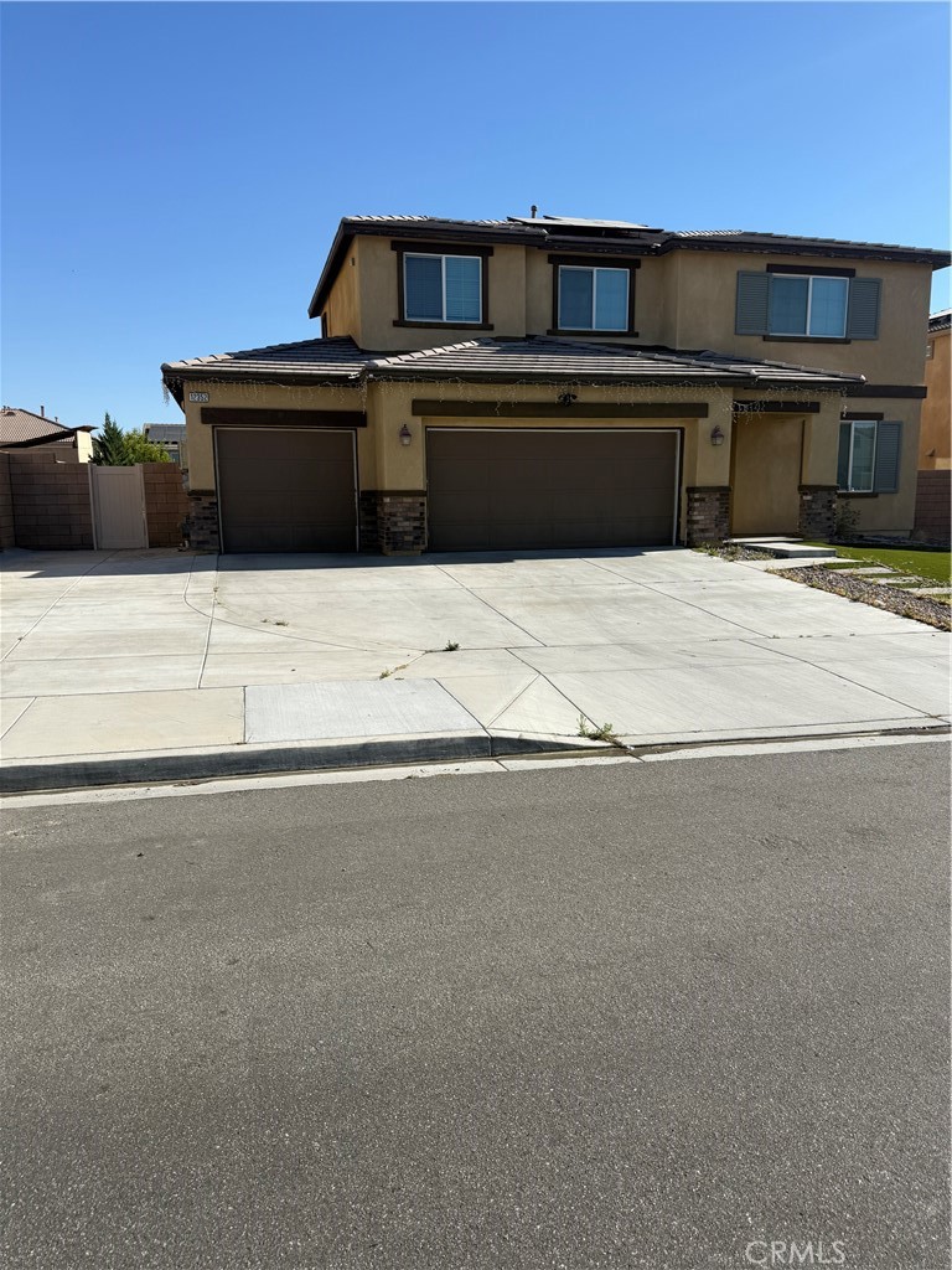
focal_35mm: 24
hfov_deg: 56.8
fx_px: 880
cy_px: 635
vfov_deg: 71.6
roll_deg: +0.2
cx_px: 476
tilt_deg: -8.7
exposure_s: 1/4405
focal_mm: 6.76
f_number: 1.78
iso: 80
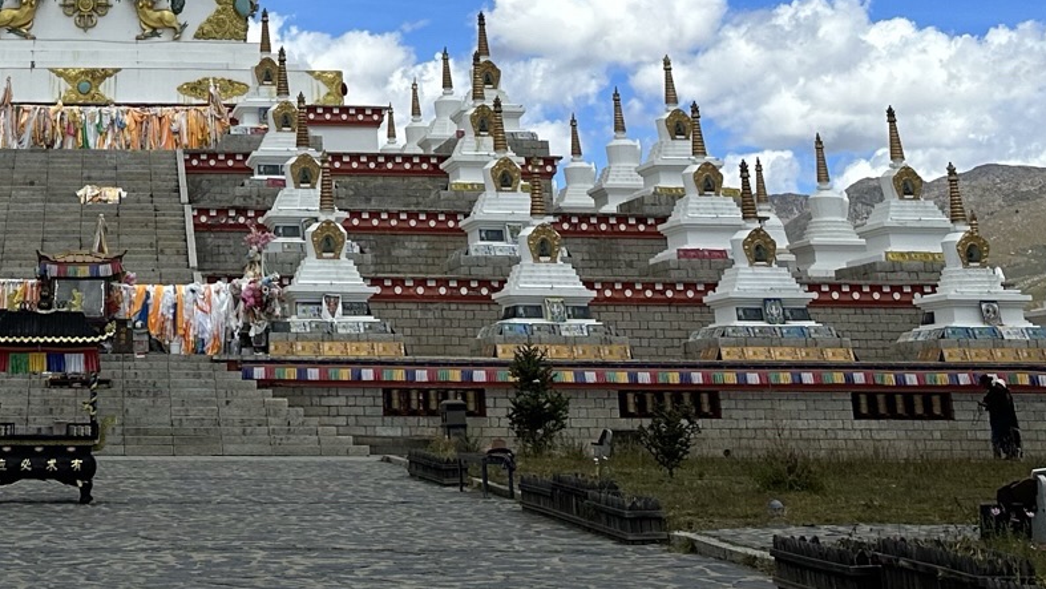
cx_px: 211
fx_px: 1886
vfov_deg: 15.7
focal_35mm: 68
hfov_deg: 30.3
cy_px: -407
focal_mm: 6.86
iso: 80
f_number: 1.78
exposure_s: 1/4762
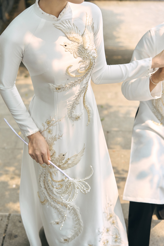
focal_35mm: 55
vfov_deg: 36.2
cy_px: 123
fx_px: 376
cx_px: 82
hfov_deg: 24.6
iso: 250
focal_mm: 55
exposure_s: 1/250
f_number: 4
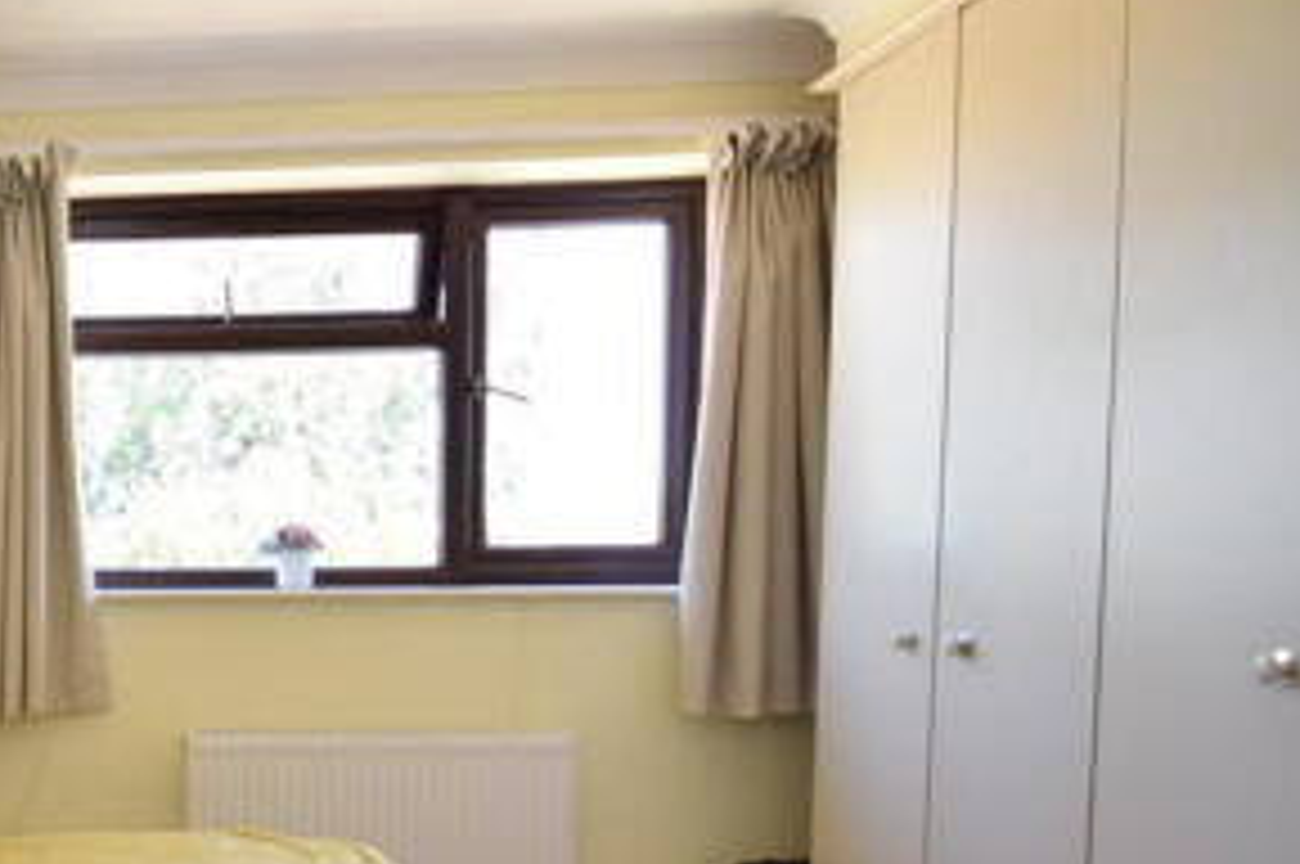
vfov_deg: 37.6
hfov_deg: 46.2
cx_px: -18
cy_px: 668
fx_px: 1226
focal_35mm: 34
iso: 800
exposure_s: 1/100
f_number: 5
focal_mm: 10
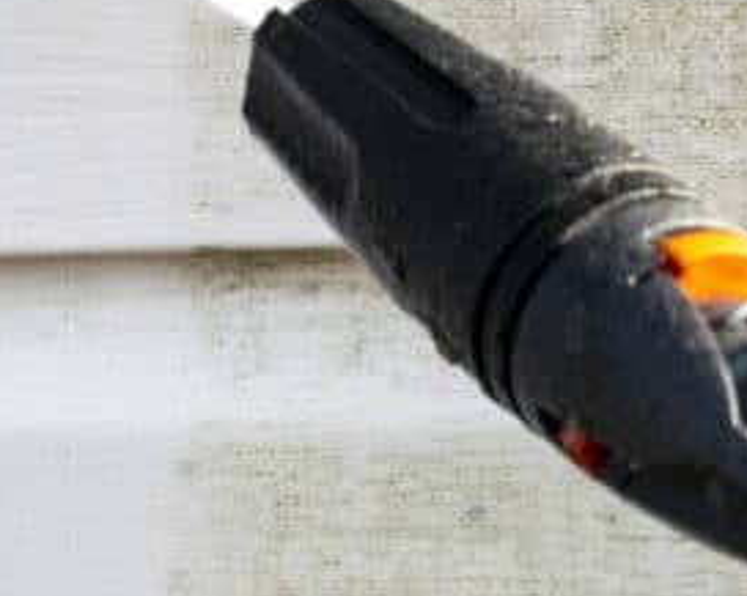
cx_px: 14
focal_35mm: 223
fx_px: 4925
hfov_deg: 8.6
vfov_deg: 6.9
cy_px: -114
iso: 100
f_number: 10
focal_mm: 42
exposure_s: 1/100
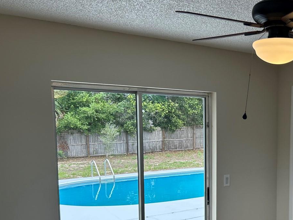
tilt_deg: -6.7
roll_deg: +0.7
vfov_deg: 30.8
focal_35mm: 46
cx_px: 232
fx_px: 389
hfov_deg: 39.7
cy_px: 172
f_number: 1.5
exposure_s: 1/814
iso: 50
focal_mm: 5.7
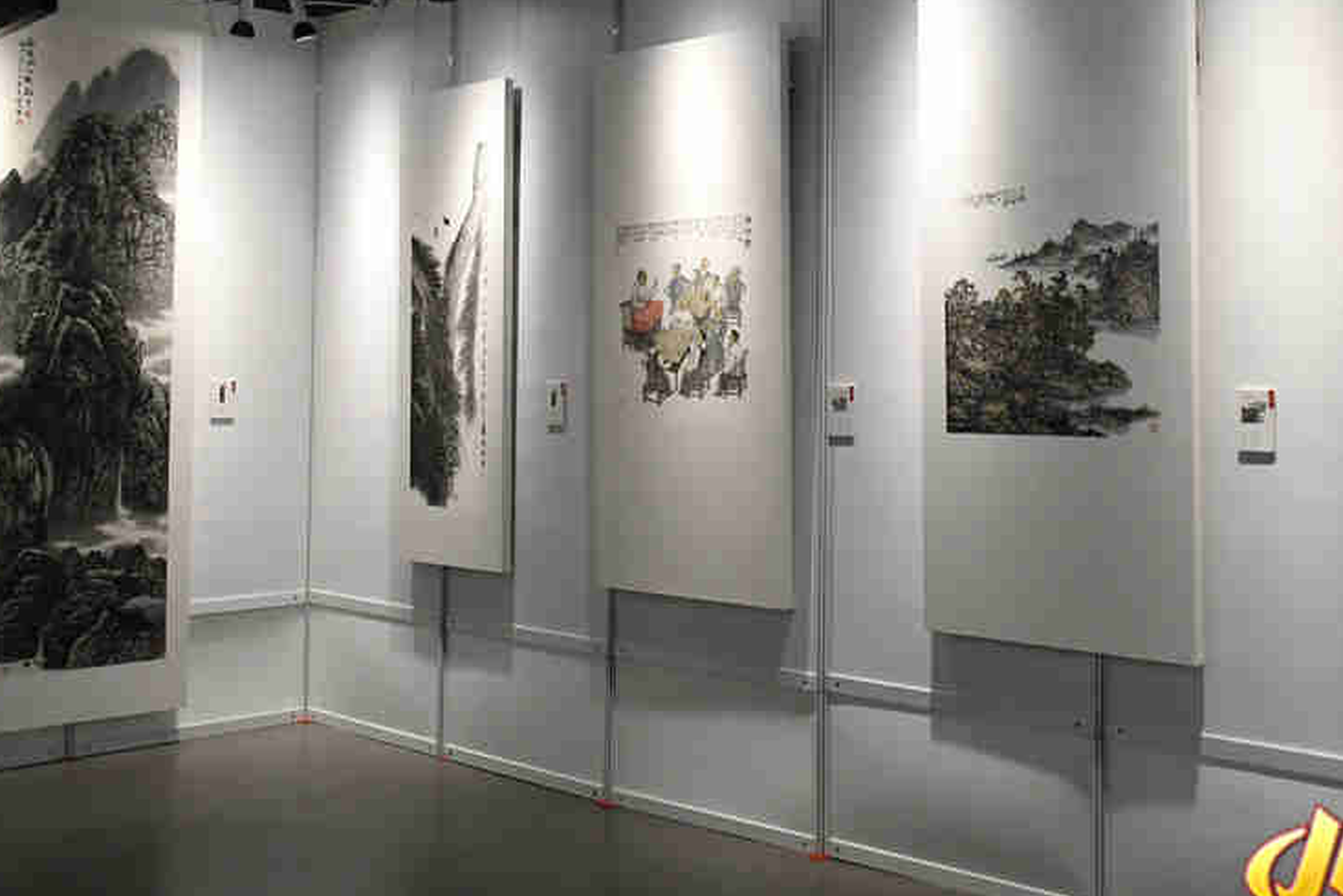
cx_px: 865
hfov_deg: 43.1
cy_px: 298
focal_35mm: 45
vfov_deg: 29.7
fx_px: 1679
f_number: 4.5
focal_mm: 20
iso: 2000
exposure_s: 1/1000
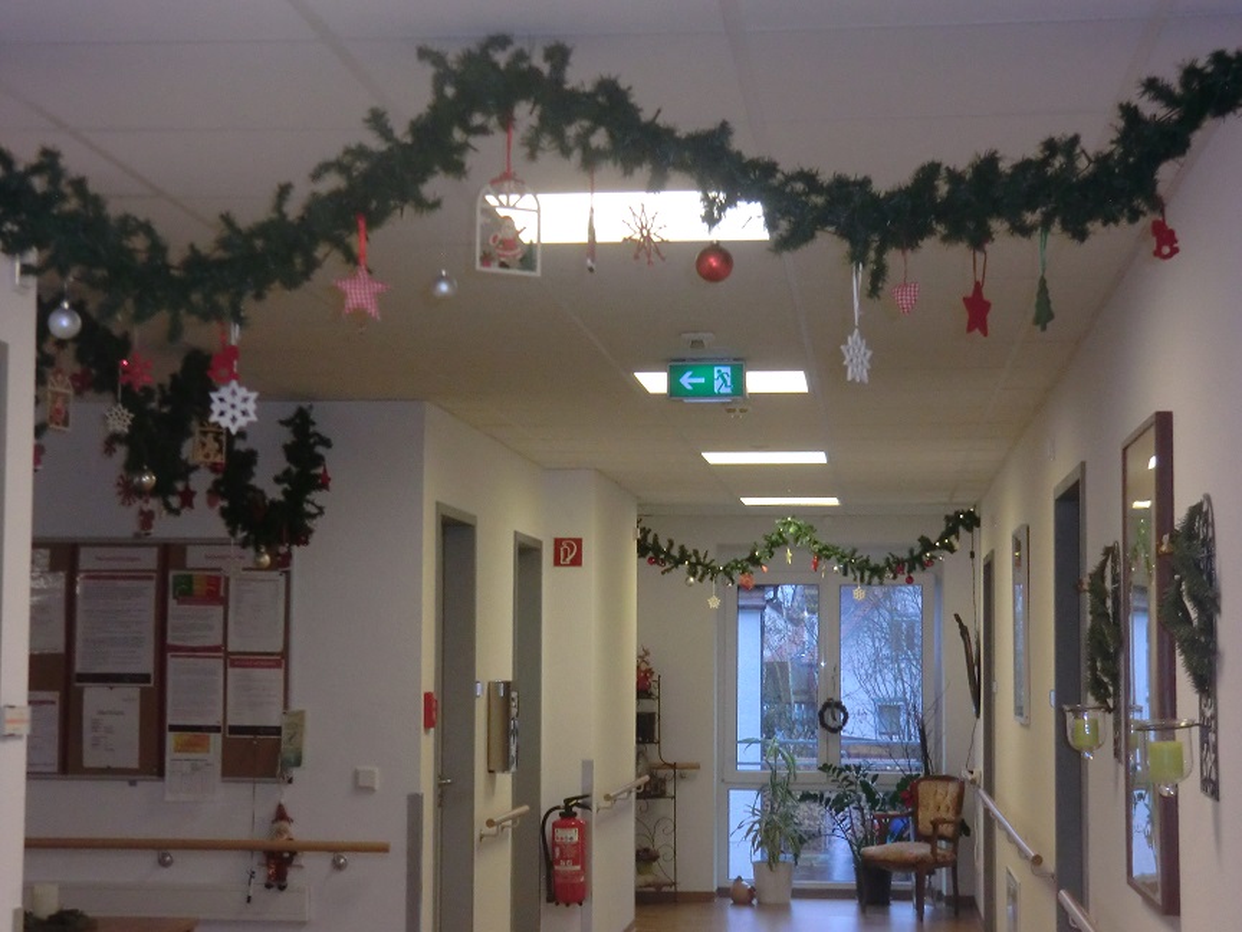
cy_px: 466
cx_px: 621
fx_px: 2332
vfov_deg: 22.6
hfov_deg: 29.8
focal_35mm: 65
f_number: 4.4
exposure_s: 1/60
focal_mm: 11.6
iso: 400
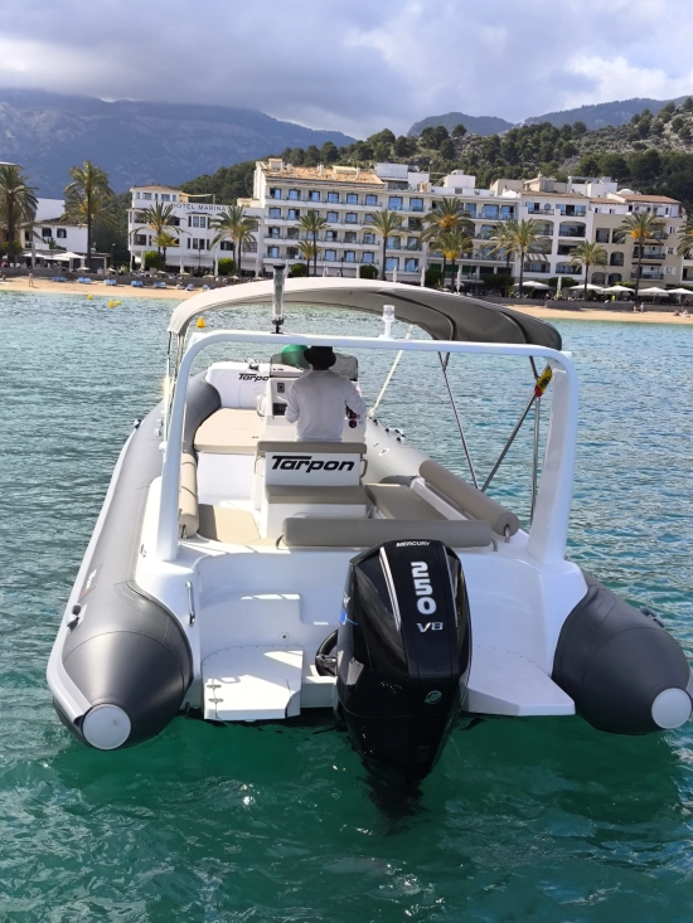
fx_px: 1067
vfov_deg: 46.8
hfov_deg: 36.0
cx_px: 346
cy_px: 462
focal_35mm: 40
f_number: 1.7
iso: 50
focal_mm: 4.71
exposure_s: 1/1442
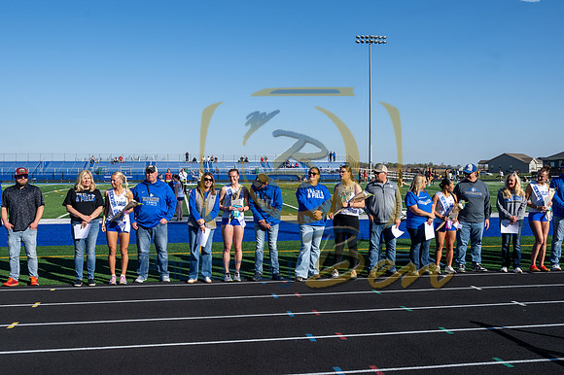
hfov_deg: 53.2
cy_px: 188
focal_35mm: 36
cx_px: 282
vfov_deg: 36.8
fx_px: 564
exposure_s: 1/400
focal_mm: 24
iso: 100
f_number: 8
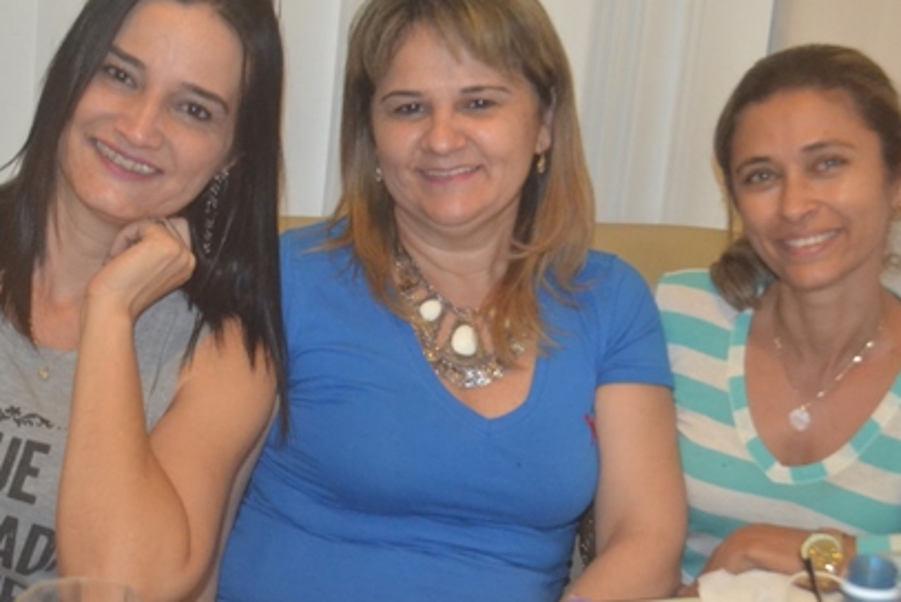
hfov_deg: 30.5
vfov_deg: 20.6
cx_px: 463
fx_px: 1653
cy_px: 313
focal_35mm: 66
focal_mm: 28
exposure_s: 1/60
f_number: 4.5
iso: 2800
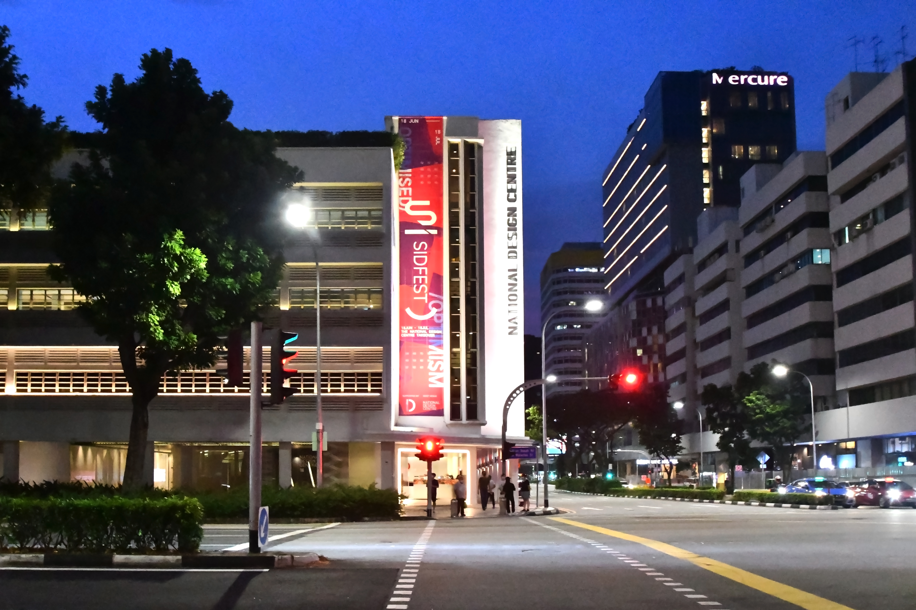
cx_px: 458
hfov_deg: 57.2
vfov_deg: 40.0
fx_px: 840
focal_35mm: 33
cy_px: 305
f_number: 10
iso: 20000
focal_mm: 22
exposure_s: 1/60
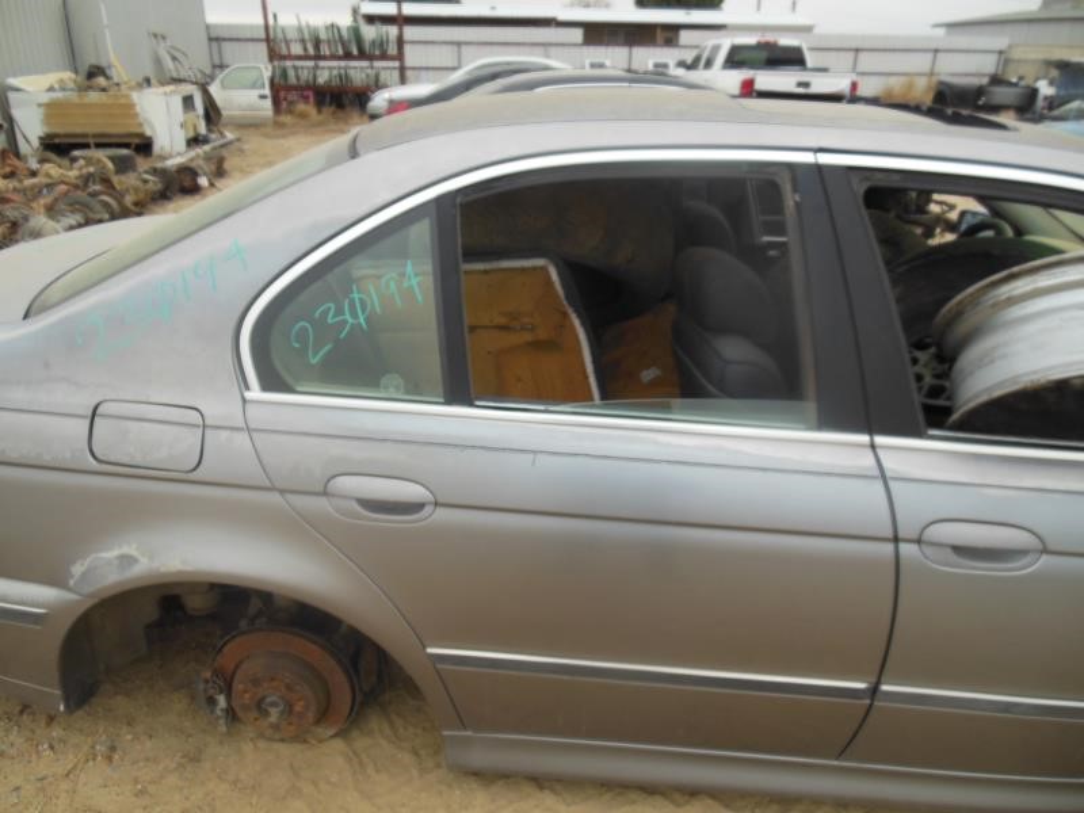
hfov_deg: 69.4
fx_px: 783
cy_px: 406
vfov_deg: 54.9
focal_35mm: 25
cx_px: 542
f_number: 3.2
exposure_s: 1/250
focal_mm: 4.5
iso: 160
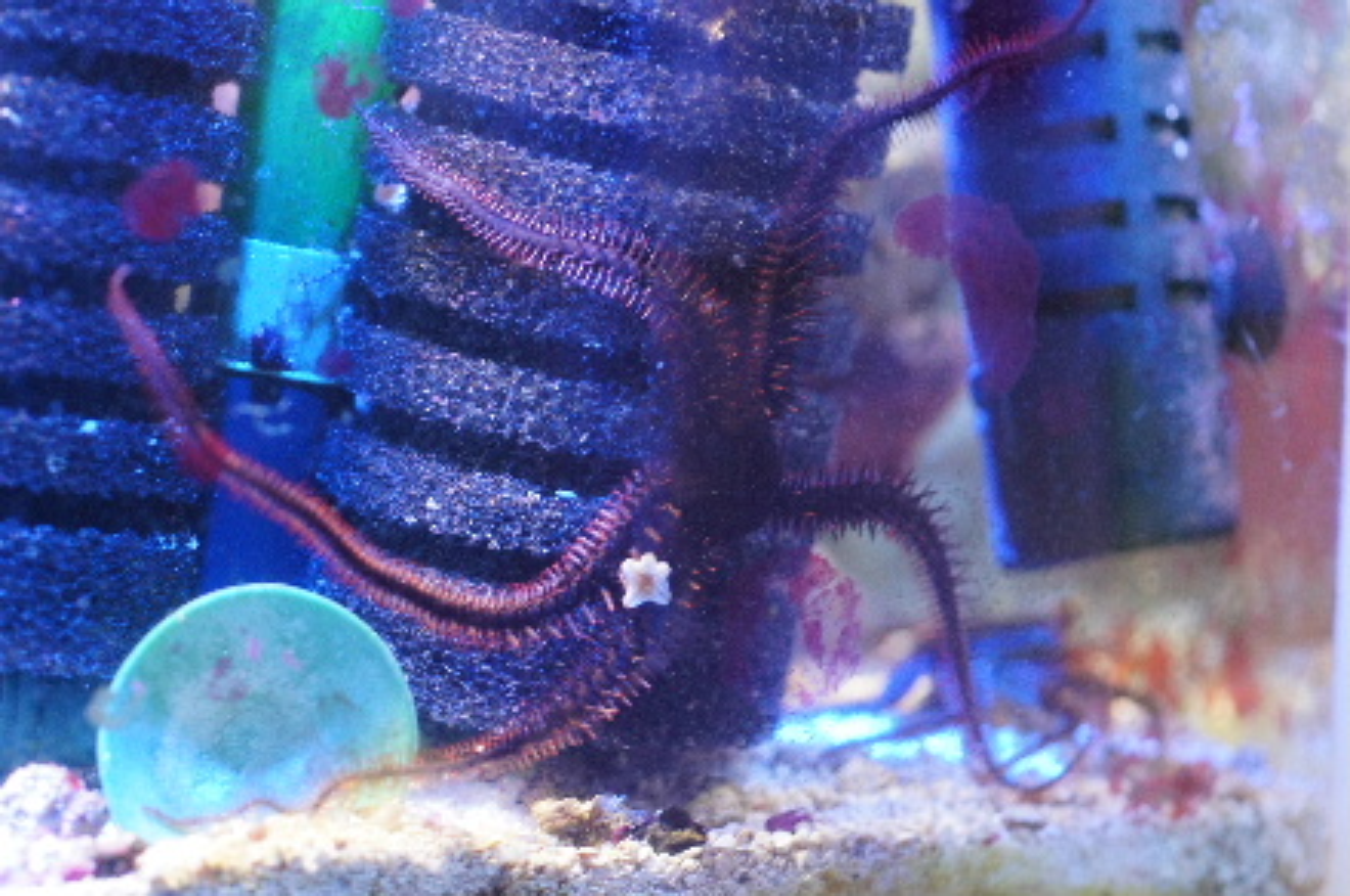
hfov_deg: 27.0
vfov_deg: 18.1
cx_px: 675
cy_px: 448
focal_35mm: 75
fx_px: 2808
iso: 1600
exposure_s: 1/20
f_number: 3.5
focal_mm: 50
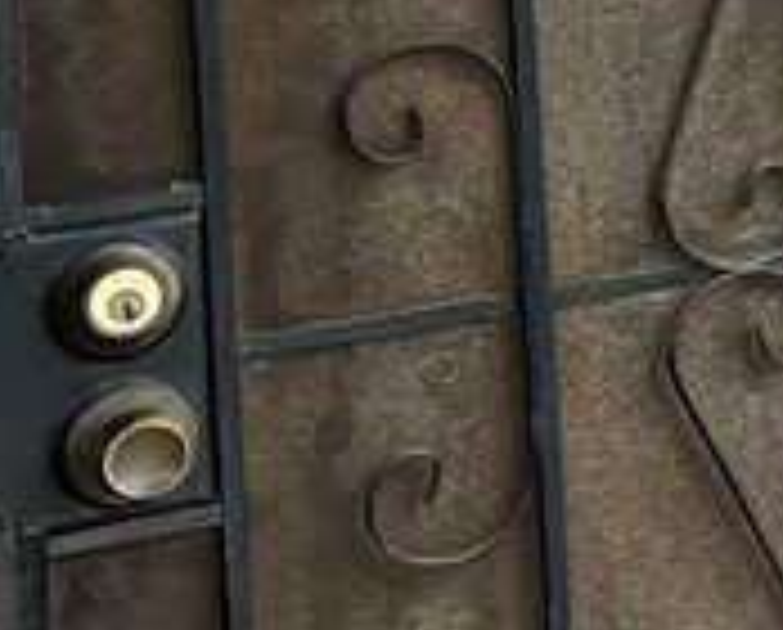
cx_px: 2223
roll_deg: +5.1
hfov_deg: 10.1
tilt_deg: +3.1
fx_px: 3461
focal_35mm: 149
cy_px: -446
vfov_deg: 9.9
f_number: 1.5
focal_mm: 5.7
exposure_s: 1/1196
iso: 50
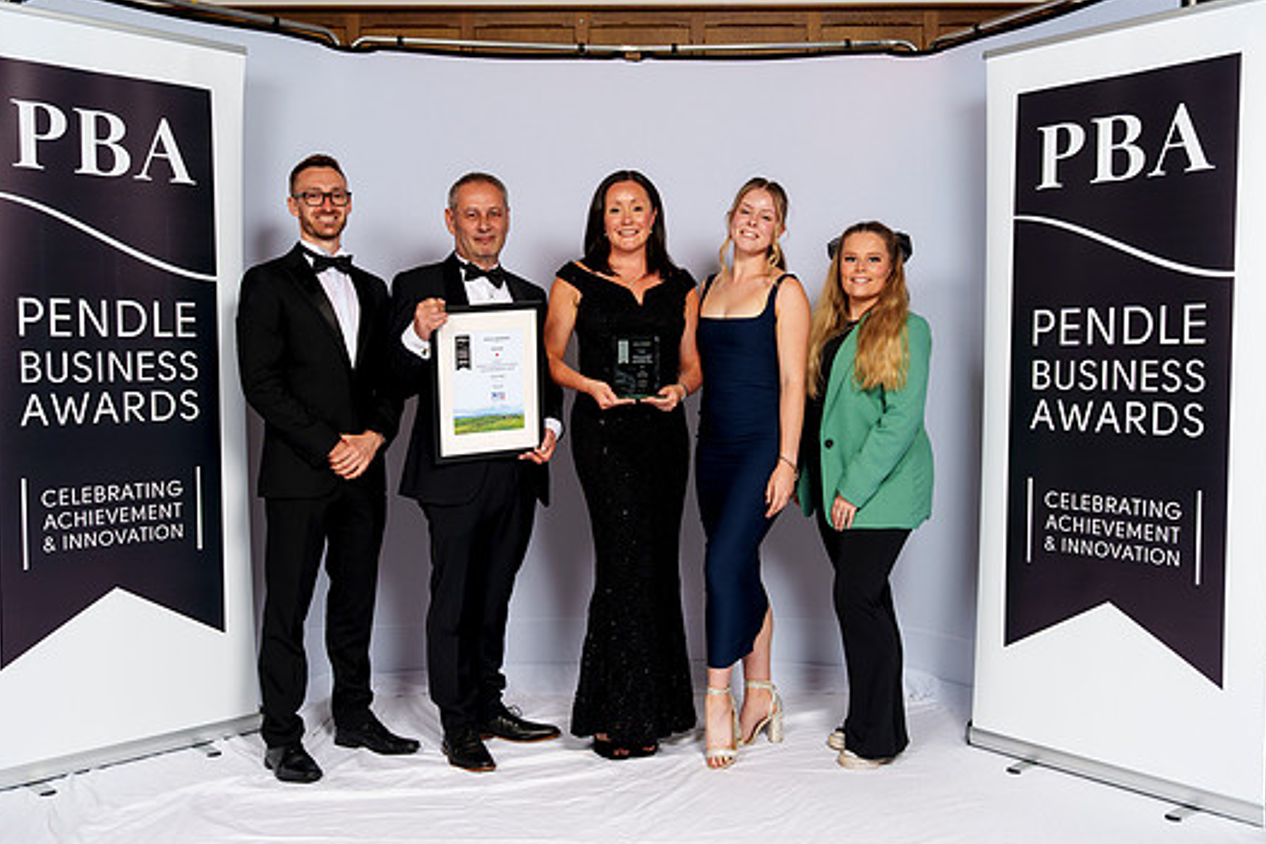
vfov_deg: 37.9
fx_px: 1231
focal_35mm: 35
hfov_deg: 54.4
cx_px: 623
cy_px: 412
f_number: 8
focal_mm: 31
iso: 100
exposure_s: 1/125
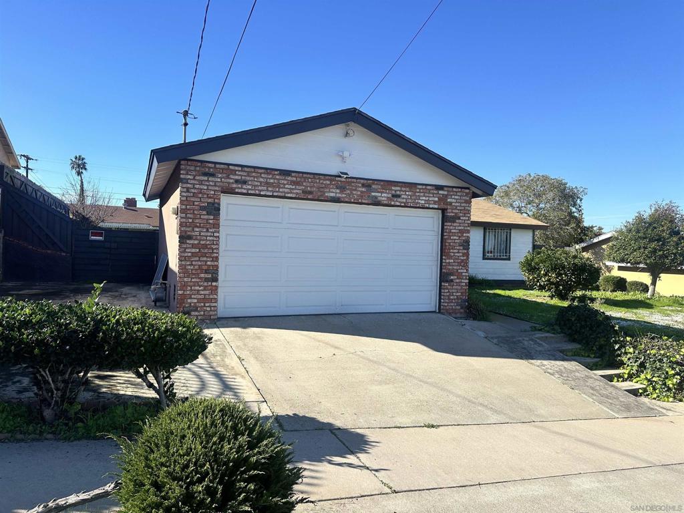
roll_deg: -2.3
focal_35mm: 24
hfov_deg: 71.6
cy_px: 256
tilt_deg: -0.1
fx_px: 474
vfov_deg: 56.8
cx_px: 342
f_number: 1.78
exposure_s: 1/3247
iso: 80
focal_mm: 6.86
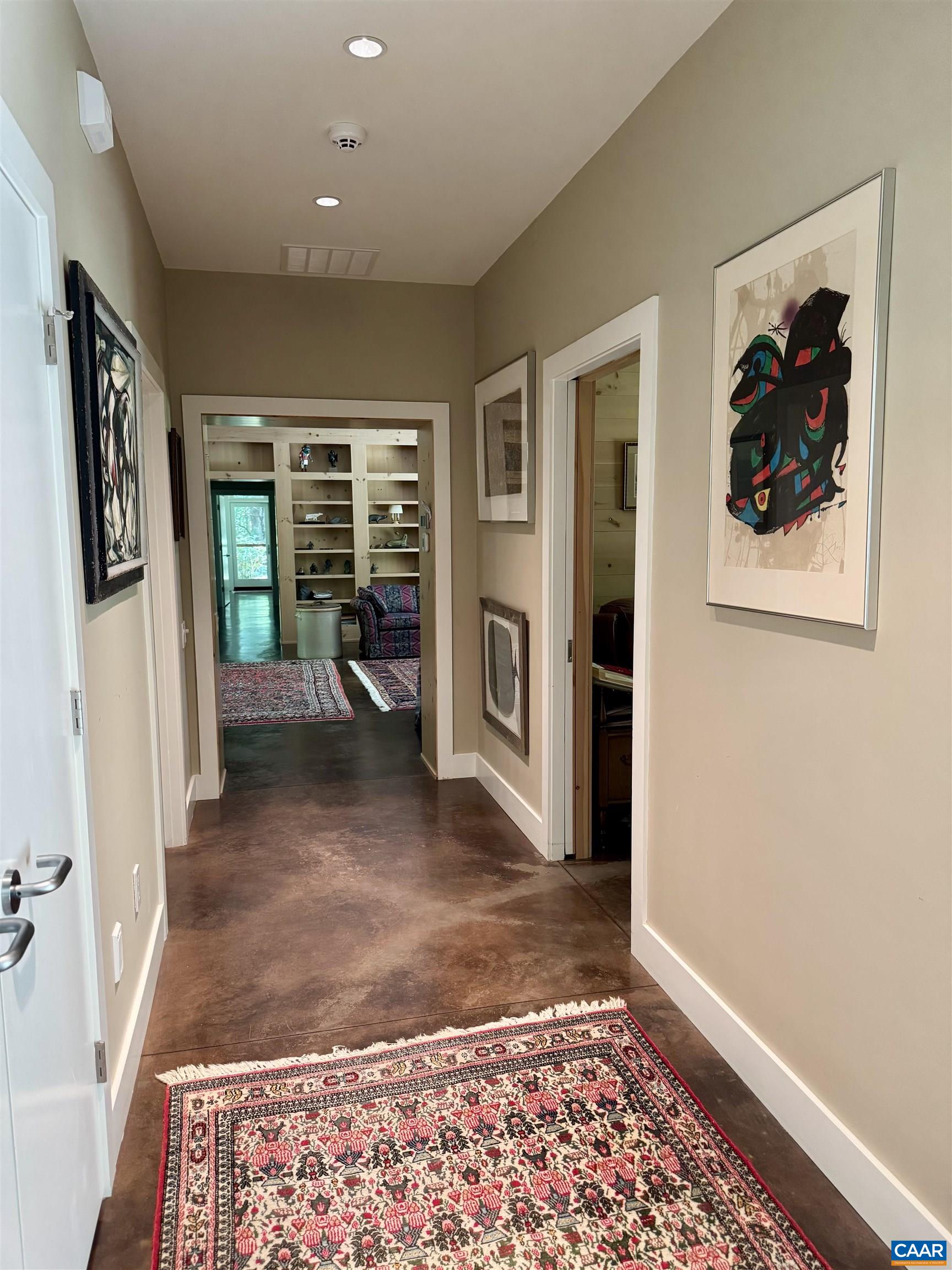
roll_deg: +0.6
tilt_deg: -7.5
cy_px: 635
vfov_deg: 71.6
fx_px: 880
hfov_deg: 56.8
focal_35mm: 24
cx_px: 476
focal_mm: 6.76
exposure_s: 1/60
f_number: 1.78
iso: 400
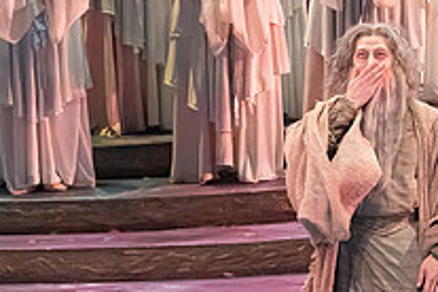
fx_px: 6813
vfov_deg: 2.5
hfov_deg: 3.7
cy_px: 160
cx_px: 305
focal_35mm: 560
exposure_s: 1/1000
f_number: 10
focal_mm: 200
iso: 20000
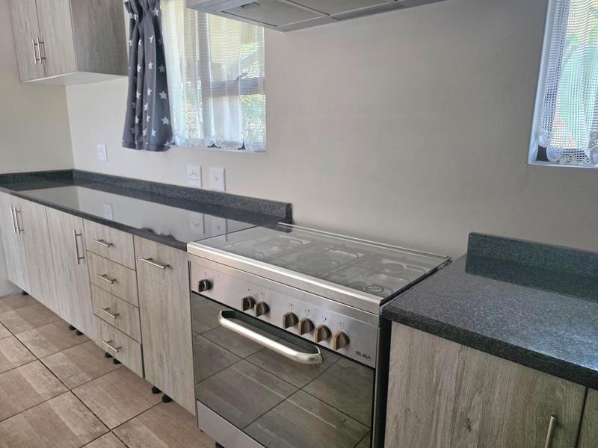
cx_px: 299
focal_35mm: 23
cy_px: 224
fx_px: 397
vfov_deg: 58.9
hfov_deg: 73.9
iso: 200
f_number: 1.7
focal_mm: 6.3
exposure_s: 1/101
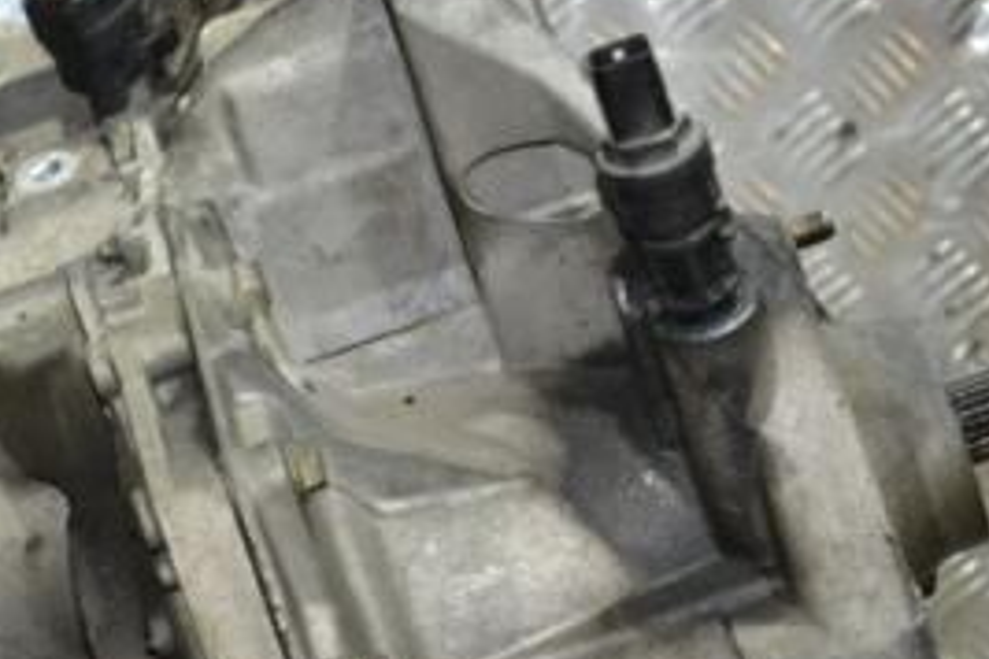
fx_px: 4450
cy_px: 389
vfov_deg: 8.5
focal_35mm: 162
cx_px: 278
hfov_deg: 12.7
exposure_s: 1/60
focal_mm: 48
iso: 2800
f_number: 5.3
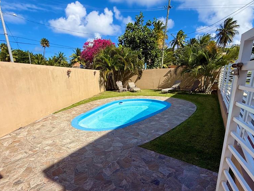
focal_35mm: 19
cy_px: 112
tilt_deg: -15.7
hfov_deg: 84.6
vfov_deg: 68.2
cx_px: 132
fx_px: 139
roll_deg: +0.9
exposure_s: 1/2717
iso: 50
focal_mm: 2.22
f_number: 2.2
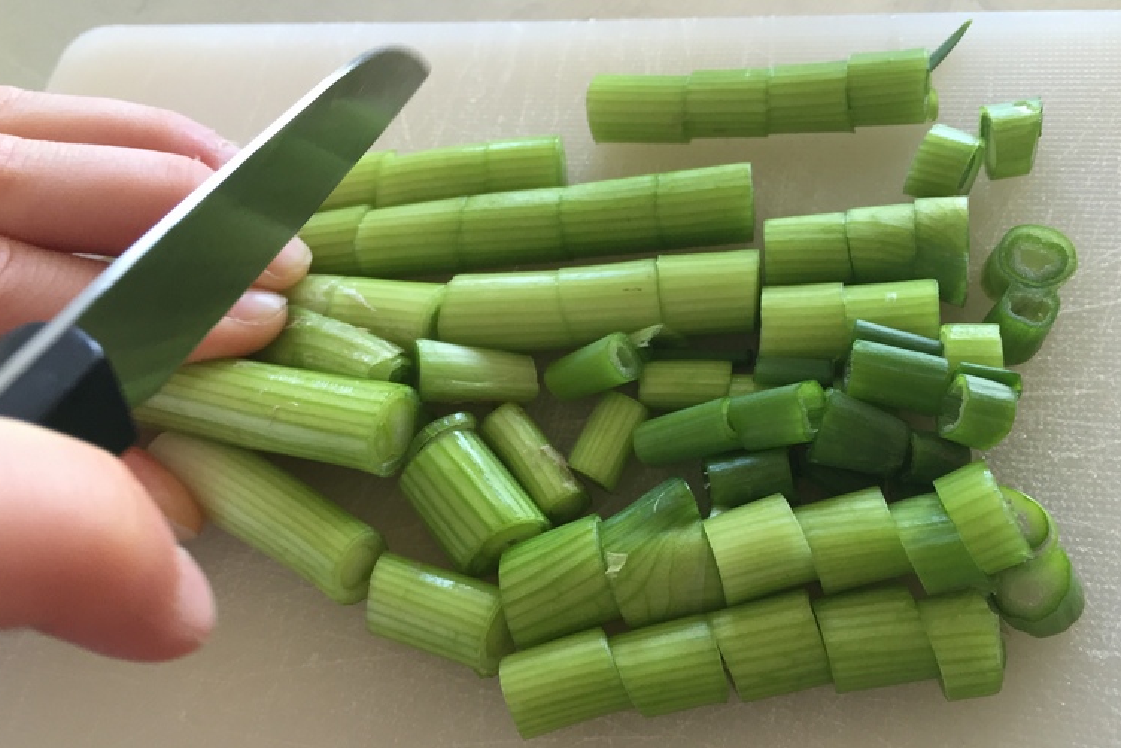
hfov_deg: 55.8
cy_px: 426
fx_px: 1059
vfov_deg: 38.8
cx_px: 586
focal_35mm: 34
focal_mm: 4.15
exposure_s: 1/33
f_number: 2.2
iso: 100
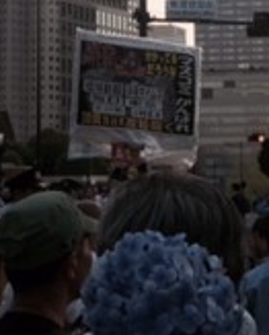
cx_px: 189
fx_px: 774
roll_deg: -0.5
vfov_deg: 24.3
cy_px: 127
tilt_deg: +6.4
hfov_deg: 19.6
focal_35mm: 78
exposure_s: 1/145
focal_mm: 4.15
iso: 32
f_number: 2.2
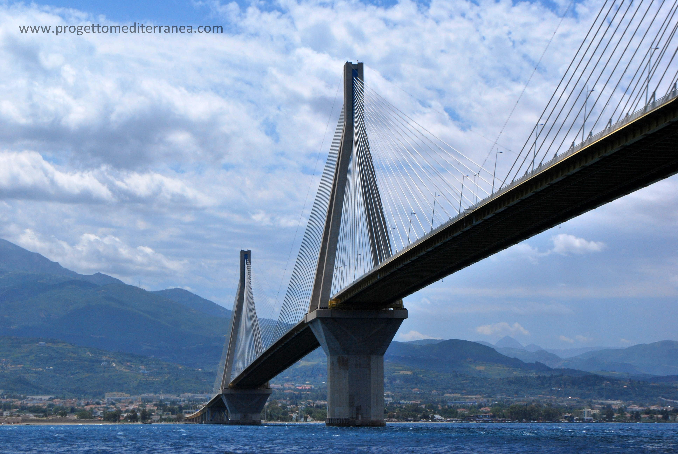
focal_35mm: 78
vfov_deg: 17.5
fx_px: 1471
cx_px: 339
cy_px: 227
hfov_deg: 26.0
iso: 200
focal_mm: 52
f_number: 14
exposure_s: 1/800
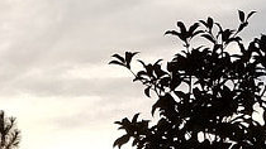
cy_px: 321
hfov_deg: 9.6
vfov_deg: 5.5
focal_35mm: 216
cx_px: -153
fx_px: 1523
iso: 50
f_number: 1.7
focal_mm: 4.25
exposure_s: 1/1112
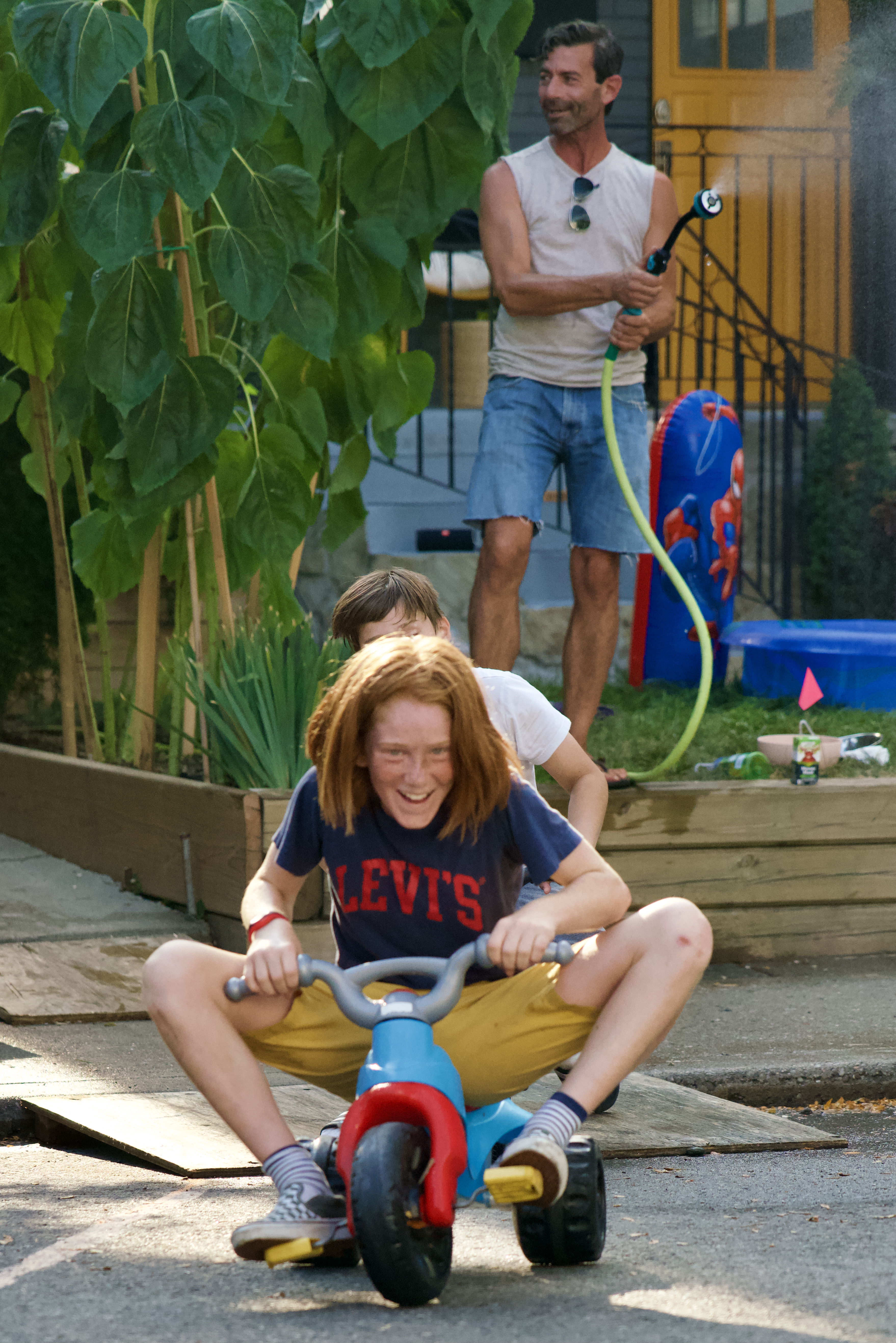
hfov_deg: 13.0
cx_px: 448
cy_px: 672
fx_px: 3918
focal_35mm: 105
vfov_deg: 19.5
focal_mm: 105
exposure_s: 1/2000
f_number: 4
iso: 3200
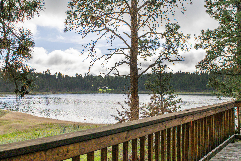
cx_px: 120
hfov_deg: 51.3
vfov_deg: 35.5
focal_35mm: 38
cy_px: 80
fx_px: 251
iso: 200
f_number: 10
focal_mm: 25
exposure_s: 1/1000
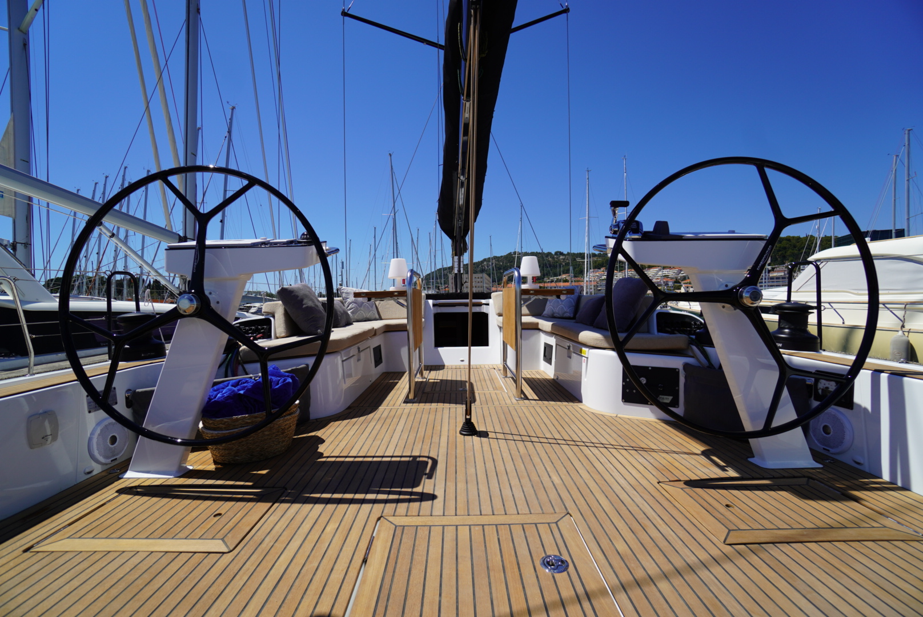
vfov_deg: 77.4
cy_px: 308
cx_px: 462
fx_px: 385
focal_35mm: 15
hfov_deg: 100.4
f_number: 5
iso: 100
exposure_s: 1/1250
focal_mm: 10
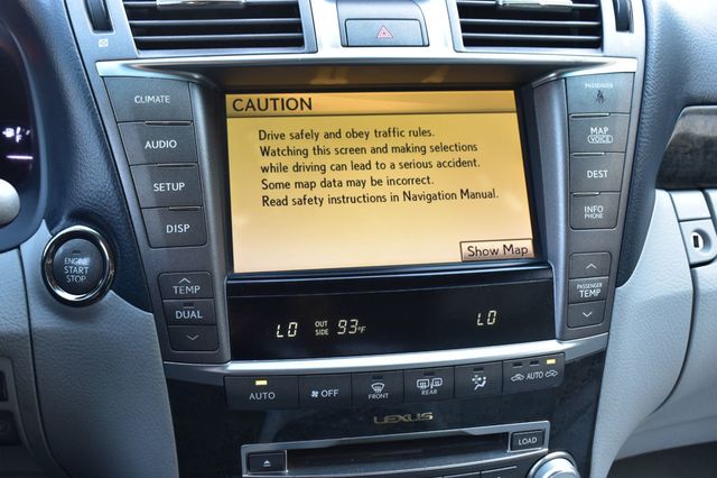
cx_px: 358
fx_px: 836
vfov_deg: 31.9
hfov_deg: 46.4
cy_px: 239
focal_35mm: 42
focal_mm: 28
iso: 400
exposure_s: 1/25
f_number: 7.1
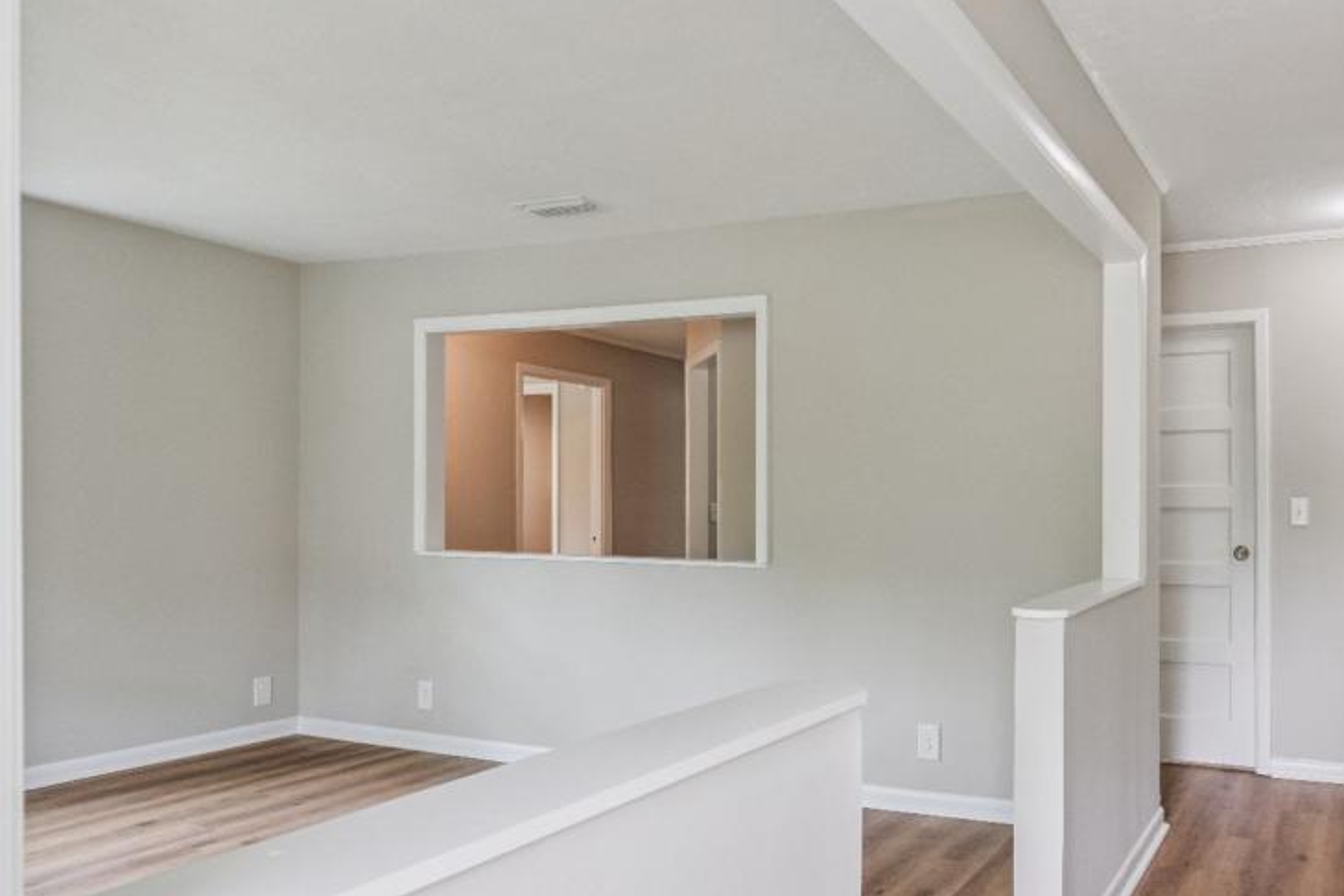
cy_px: 514
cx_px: 929
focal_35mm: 28
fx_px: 1045
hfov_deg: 63.3
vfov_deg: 46.3
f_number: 8
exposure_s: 1/8
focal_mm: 17
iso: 250
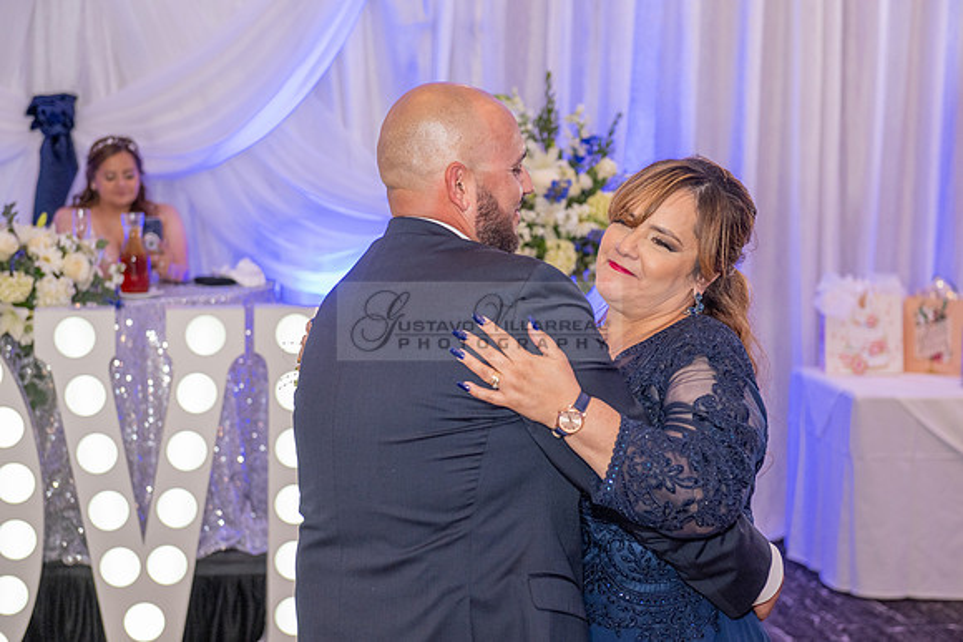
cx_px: 482
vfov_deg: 21.9
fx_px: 1659
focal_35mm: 62
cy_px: 321
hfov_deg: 32.4
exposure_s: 1/200
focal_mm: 62
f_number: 4
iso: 1600
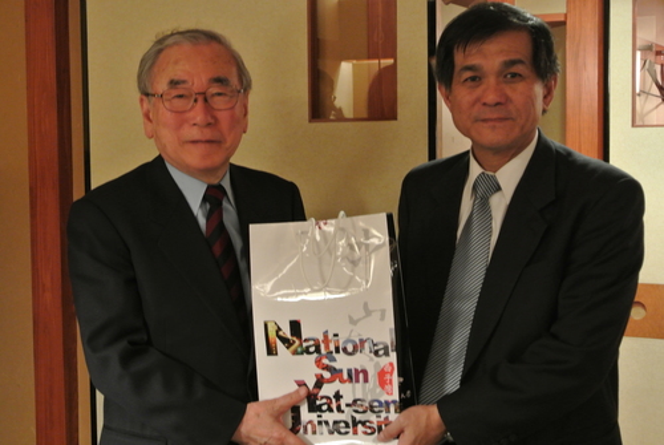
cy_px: 222
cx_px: 332
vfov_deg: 23.1
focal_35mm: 59
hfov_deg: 33.9
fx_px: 1090
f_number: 5
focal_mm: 21.9
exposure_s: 1/6
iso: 800
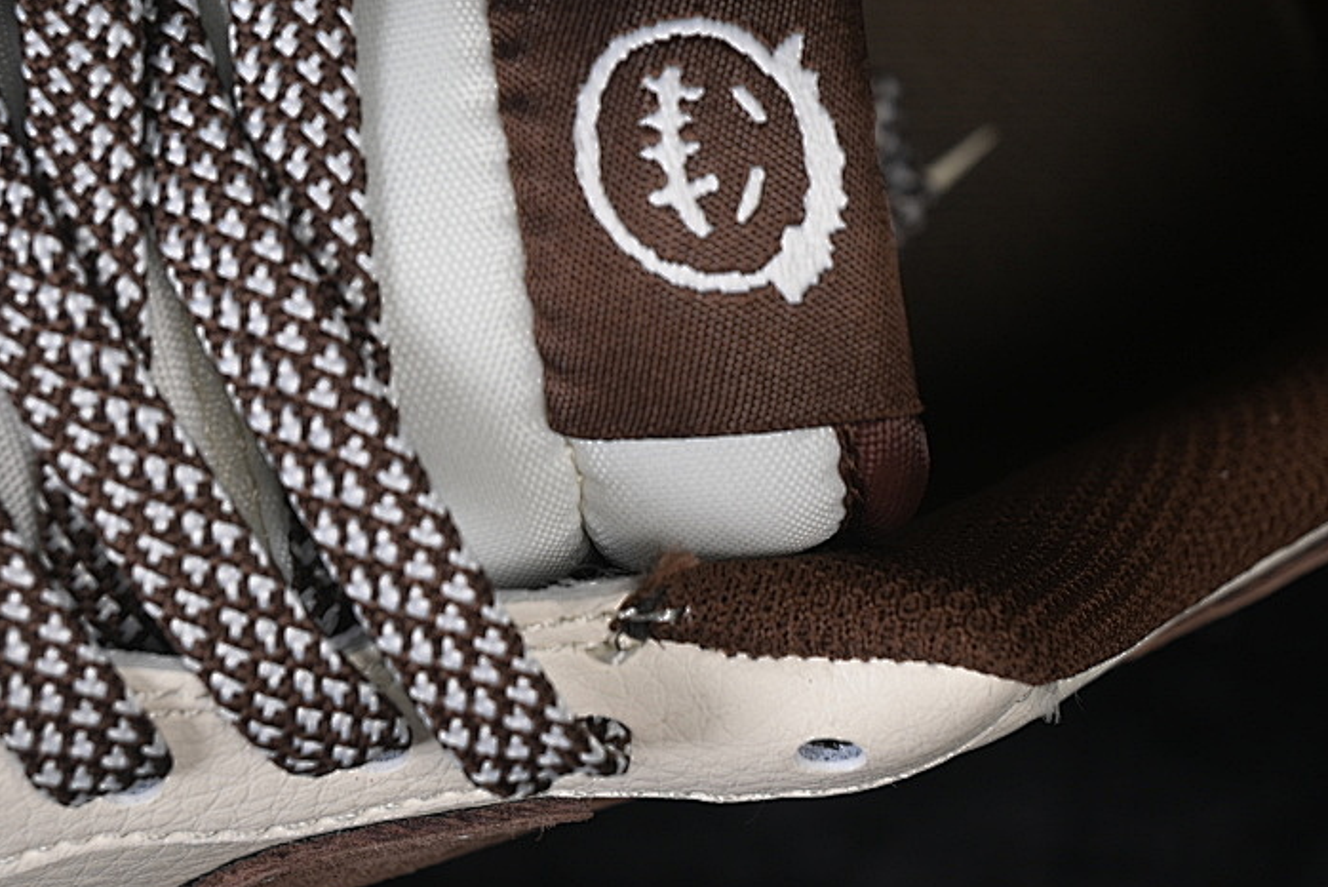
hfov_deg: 17.6
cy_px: 209
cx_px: 594
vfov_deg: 11.8
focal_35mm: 116
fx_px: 4281
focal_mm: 50
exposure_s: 1/80
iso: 160
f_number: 7.1
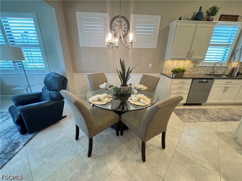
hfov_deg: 102.1
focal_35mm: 14
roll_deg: -1.4
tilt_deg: -20.4
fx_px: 98
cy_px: 90
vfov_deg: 85.7
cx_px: 121
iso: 250
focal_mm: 2.22
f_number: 2.2
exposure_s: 1/60
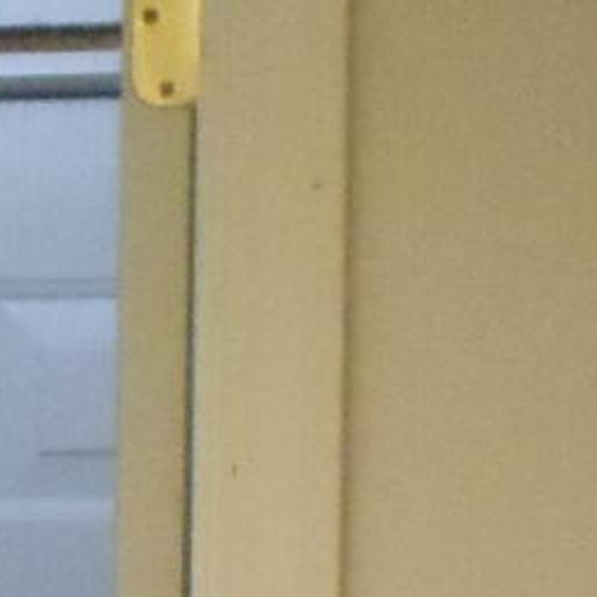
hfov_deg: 4.4
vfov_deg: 4.5
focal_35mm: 389
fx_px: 7590
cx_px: -791
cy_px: 1023
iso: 800
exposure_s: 1/60
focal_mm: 6
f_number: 3.5
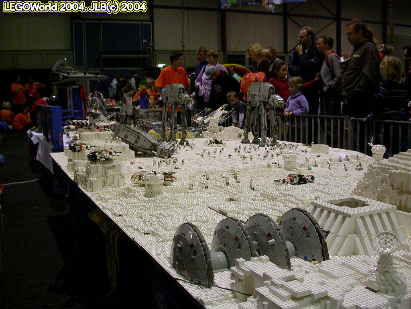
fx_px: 451
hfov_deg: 49.0
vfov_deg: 37.7
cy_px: 154
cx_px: 206
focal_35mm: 38
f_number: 2.6
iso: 100
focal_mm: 7.85
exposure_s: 1/26.6
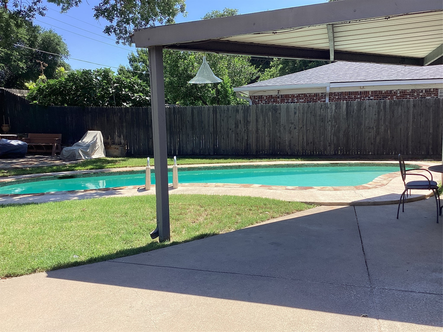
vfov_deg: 45.4
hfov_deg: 58.4
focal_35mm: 31
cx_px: 222
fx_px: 397
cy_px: 166
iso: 25
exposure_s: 1/673
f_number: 2.4
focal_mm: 3.3
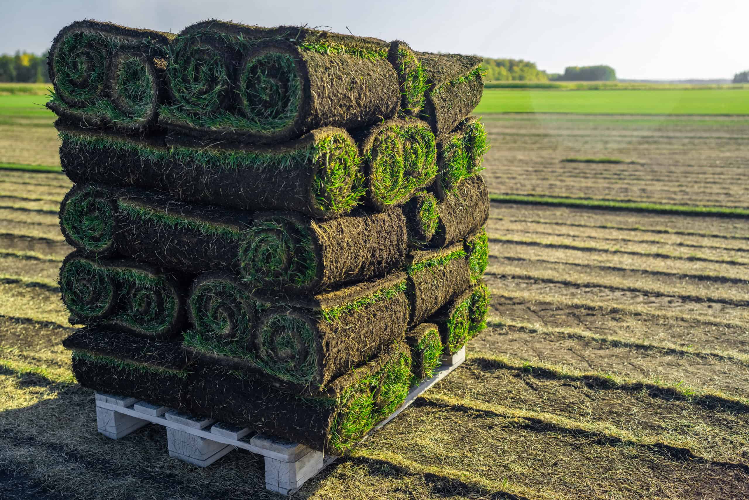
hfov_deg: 54.4
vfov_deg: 37.9
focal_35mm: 35
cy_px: 250
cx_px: 374
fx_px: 728
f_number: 2.8
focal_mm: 35
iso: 320
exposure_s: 1/8000
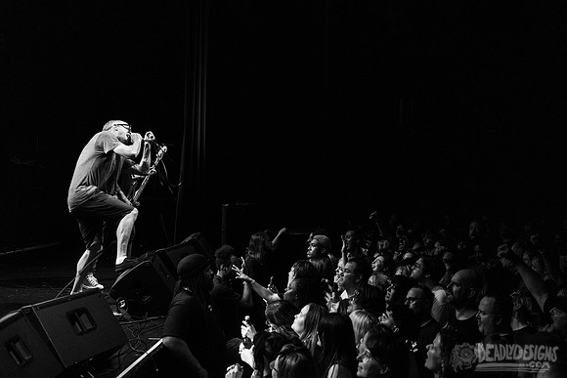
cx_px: 319
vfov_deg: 27.9
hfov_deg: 40.8
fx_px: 761
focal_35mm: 48
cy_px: 156
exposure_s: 1/125
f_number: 3.2
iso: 3200
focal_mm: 38
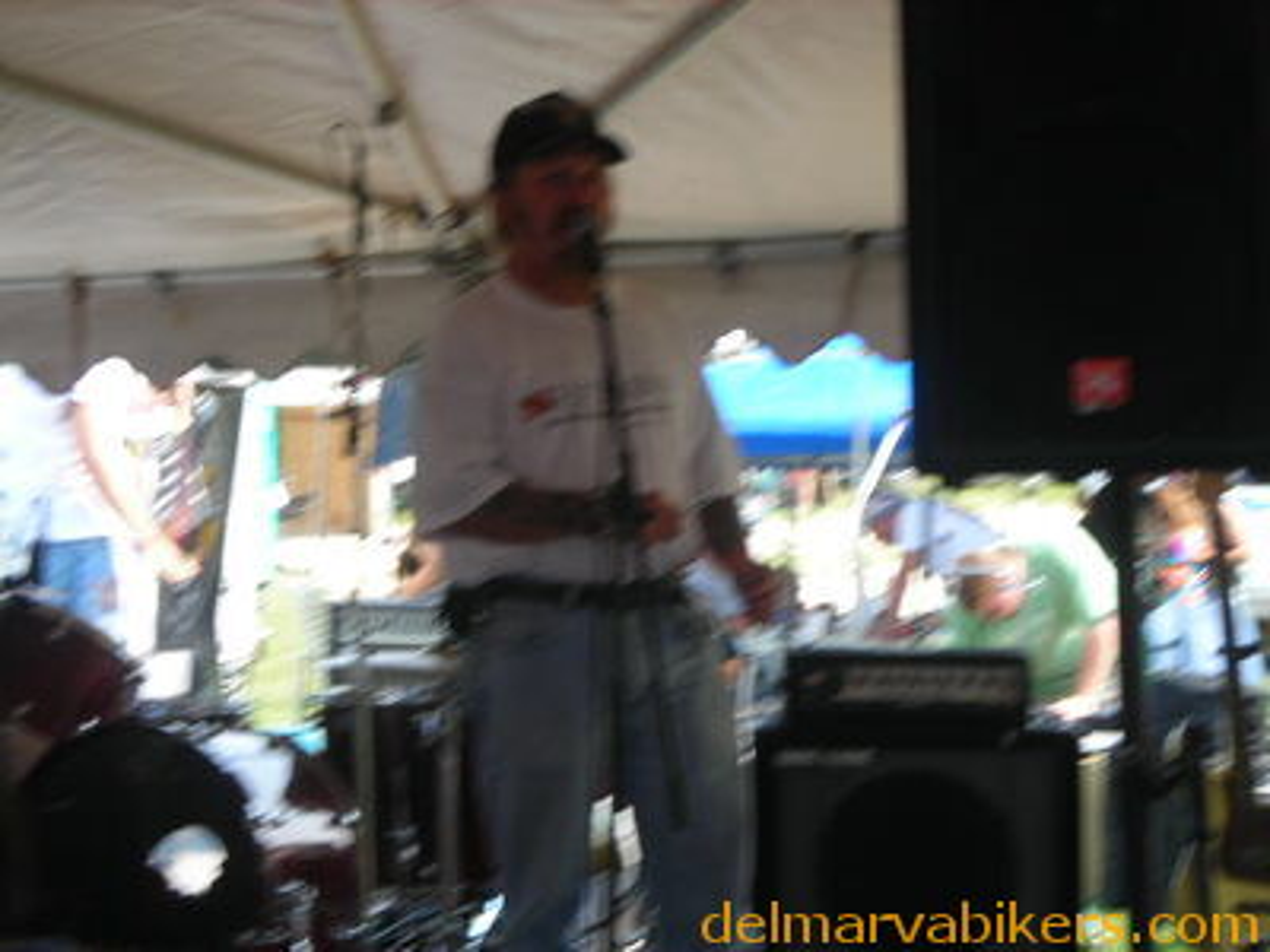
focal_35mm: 116
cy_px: 476
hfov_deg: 17.0
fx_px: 4256
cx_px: 635
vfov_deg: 12.8
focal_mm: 19.2
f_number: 5.3
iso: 50
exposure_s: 1/44.2
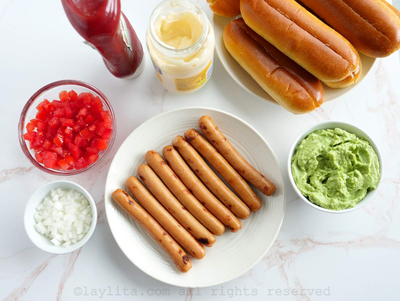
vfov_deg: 41.8
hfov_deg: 53.9
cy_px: 150
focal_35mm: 34
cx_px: 200
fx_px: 393
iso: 200
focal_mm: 17
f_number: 3.1
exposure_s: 1/60
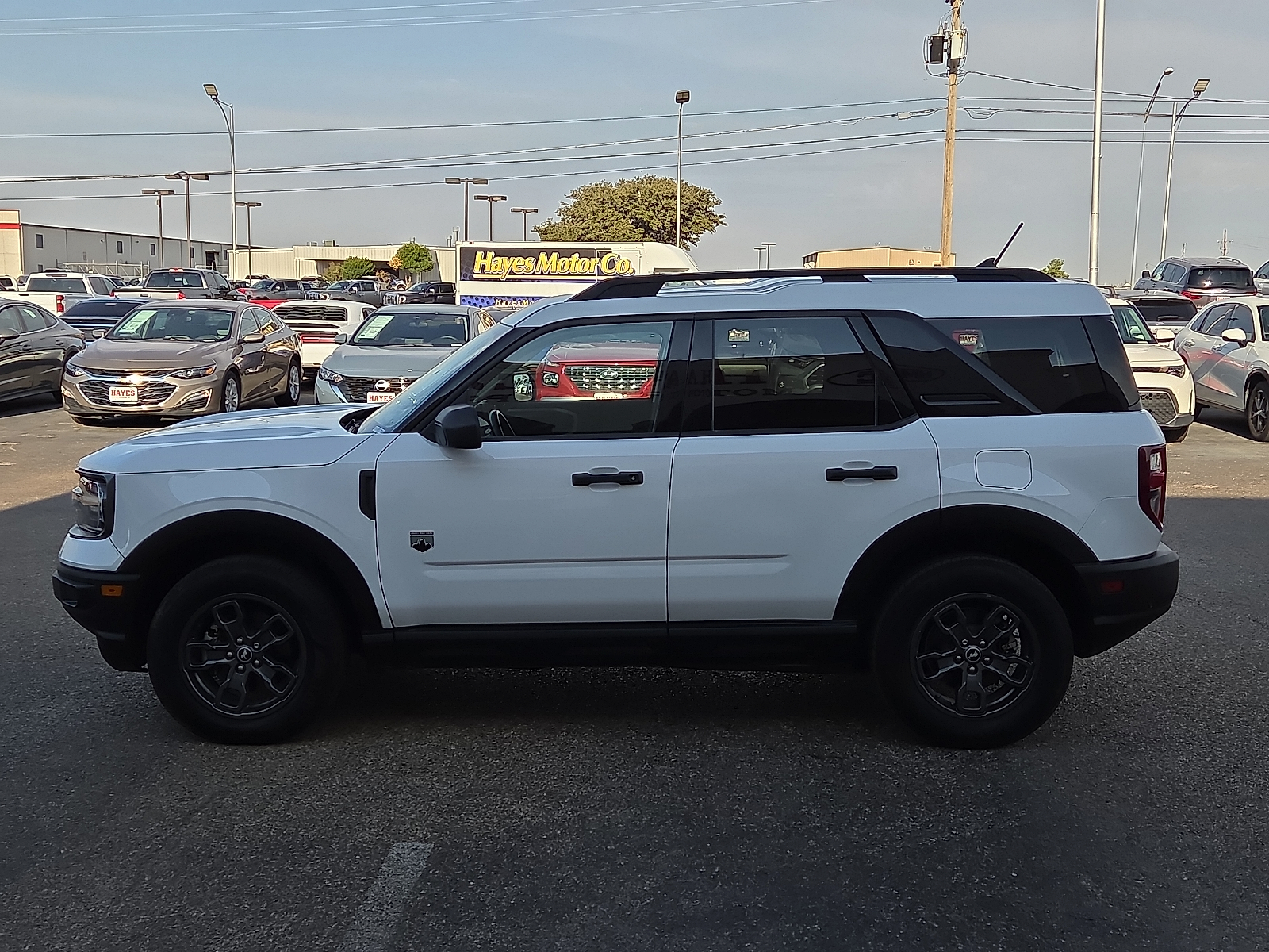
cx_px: 634
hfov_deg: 47.9
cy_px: 476
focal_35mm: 39
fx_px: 1430
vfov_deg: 36.8
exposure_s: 1/1250
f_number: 1.8
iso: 25
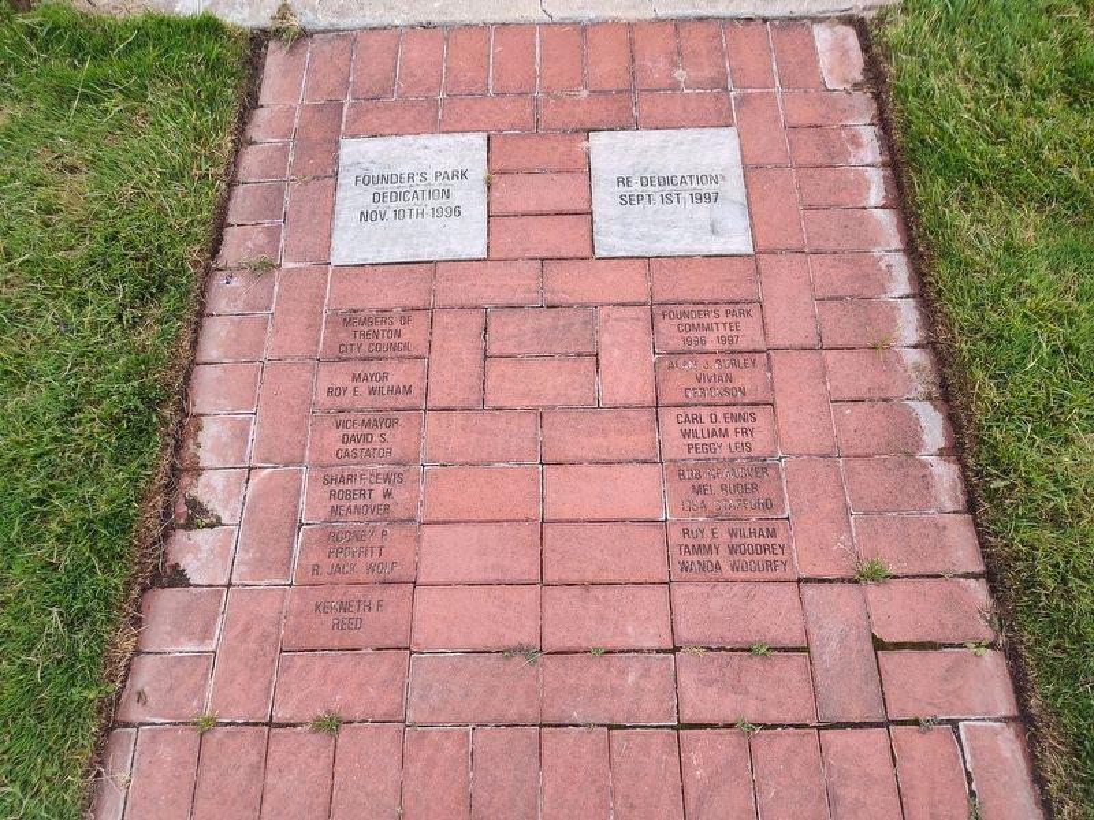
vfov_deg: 58.9
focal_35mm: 23
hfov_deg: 73.9
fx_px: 727
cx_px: 547
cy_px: 410
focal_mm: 5.56
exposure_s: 1/120
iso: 140
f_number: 1.8
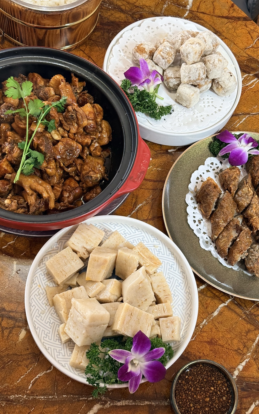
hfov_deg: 25.3
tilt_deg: -64.8
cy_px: 207
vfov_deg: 39.6
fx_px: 576
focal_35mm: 51
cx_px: 136
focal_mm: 6.76
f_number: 1.78
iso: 125
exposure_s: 1/50
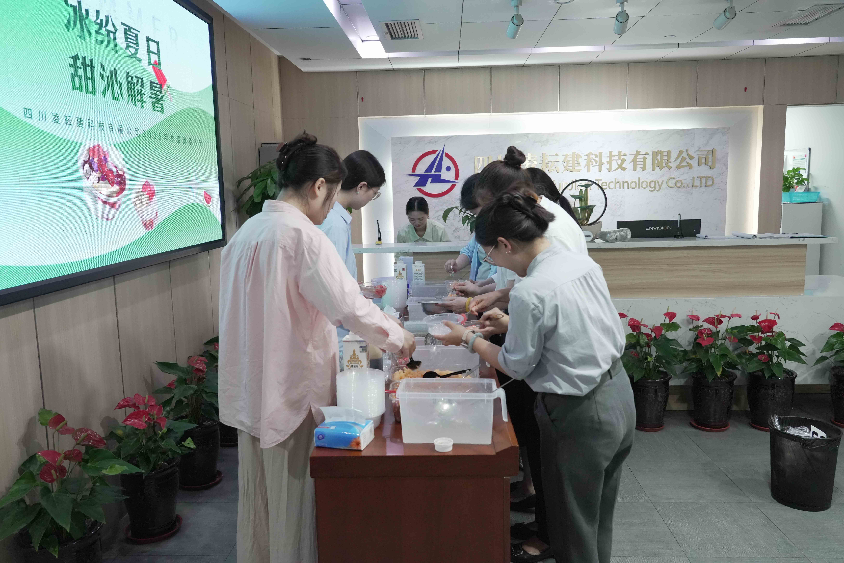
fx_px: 656
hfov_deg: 65.5
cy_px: 282
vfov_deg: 46.4
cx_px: 422
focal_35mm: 28
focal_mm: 28
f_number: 5.6
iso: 6400
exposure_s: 1/100
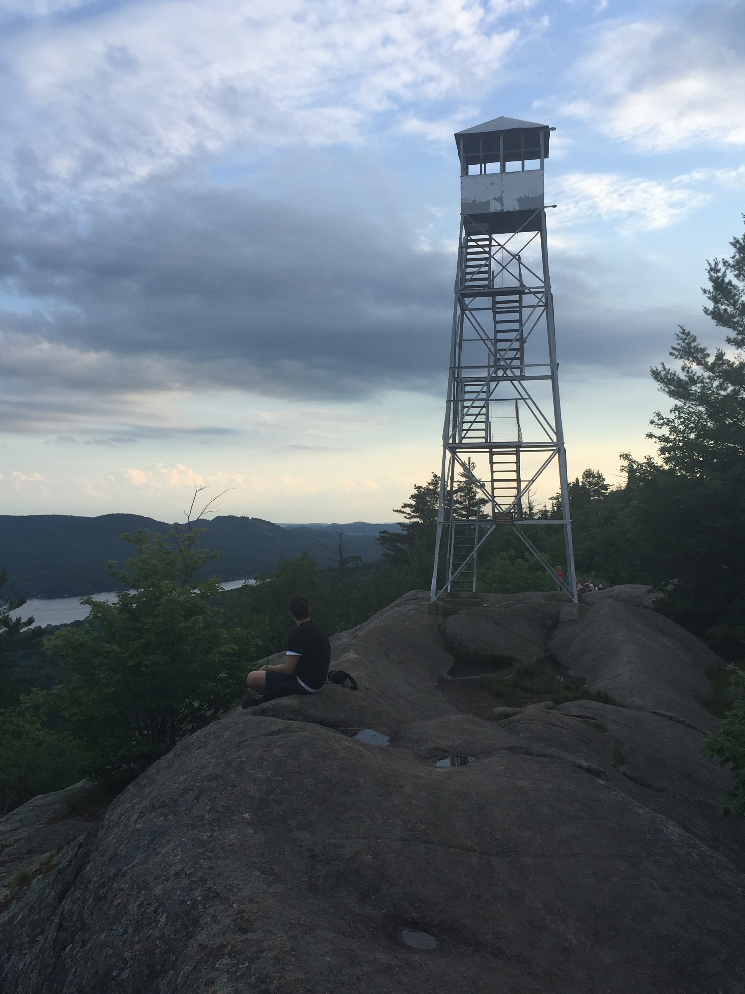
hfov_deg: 40.6
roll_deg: +0.2
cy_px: 524
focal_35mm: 35
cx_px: 332
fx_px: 1004
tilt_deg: +1.4
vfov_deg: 52.6
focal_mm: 4.15
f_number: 2.2
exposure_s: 1/542
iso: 32
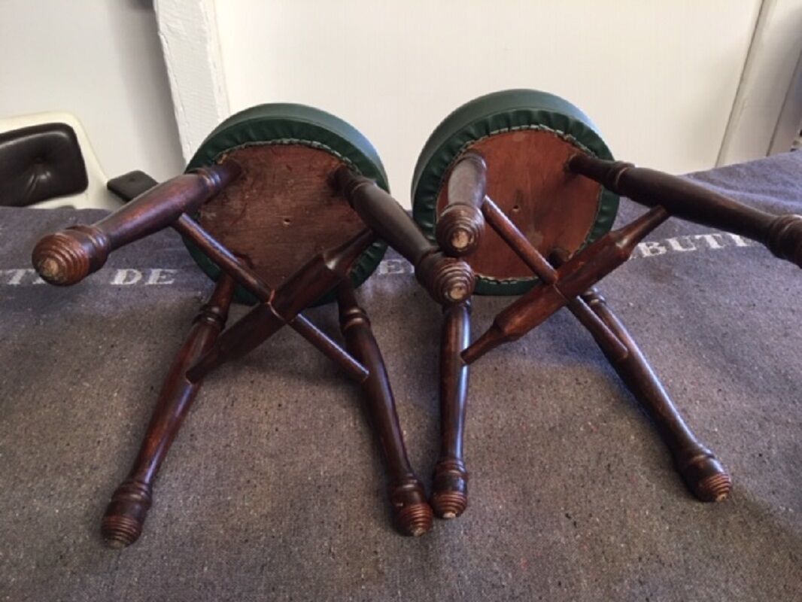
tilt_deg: -35.6
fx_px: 672
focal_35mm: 29
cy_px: 301
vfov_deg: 48.2
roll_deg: -0.7
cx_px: 401
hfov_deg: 61.6
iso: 50
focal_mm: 4.15
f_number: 2.2
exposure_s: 1/15
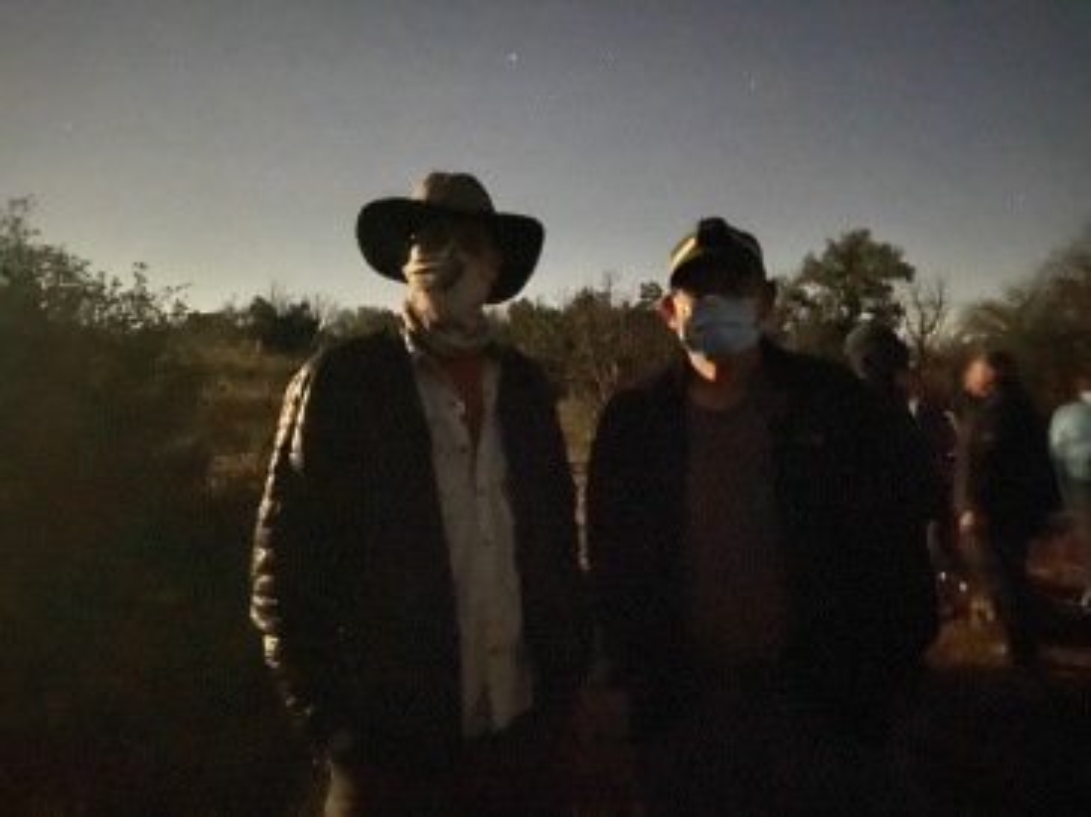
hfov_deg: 67.3
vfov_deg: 53.0
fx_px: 819
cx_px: 546
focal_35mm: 26
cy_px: 408
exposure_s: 1.1
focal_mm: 4.25
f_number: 1.8
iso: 6400
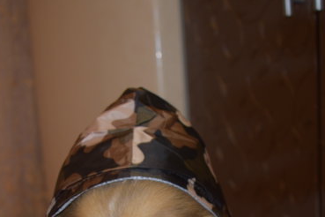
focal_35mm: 65
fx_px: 587
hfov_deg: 31.0
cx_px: 157
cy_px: 233
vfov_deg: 20.1
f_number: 3.8
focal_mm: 20
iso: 280
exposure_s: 1/30
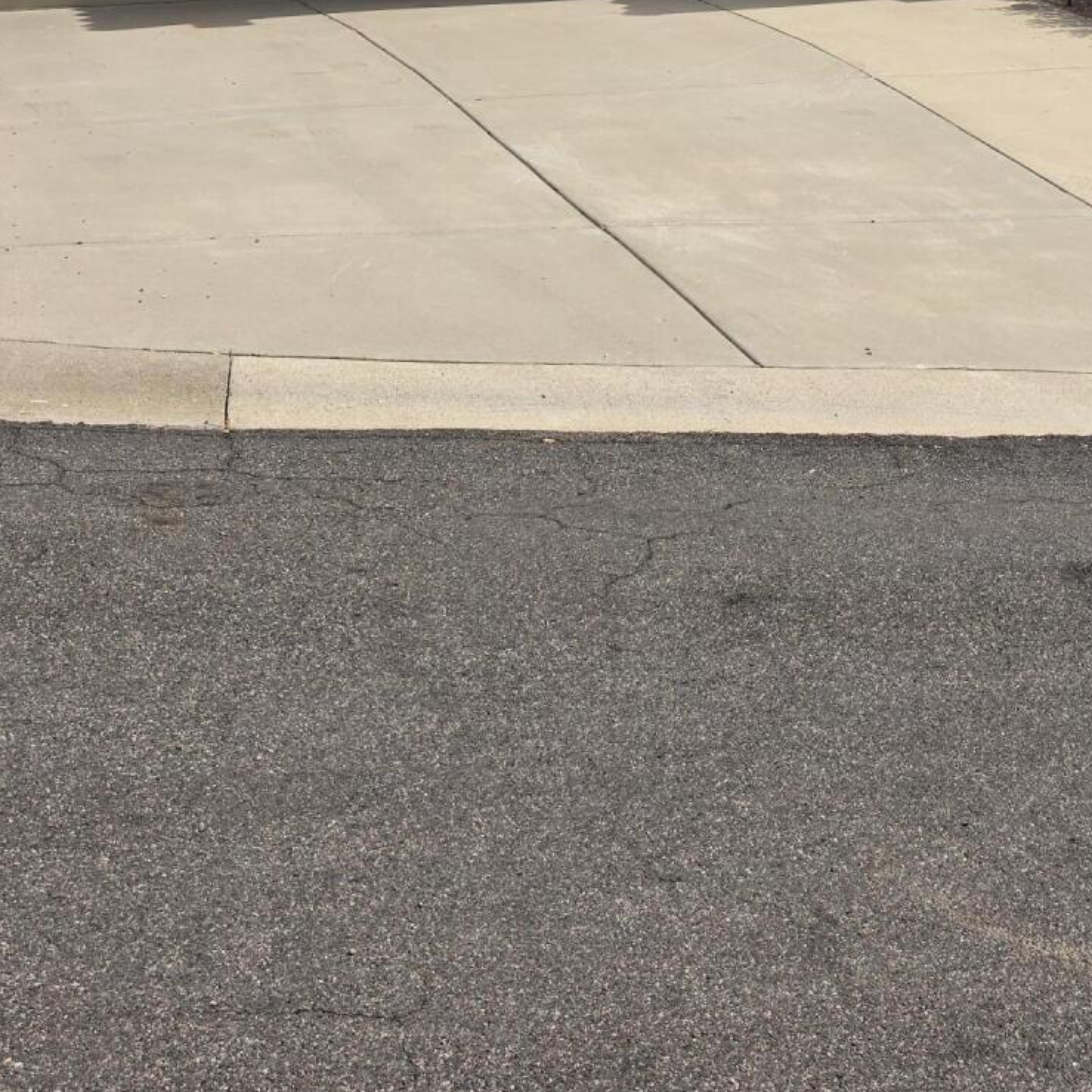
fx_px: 1963
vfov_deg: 27.5
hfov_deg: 30.9
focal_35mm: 55
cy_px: -208
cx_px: 703
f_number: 1.4
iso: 50
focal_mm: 6.5
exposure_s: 1/7939
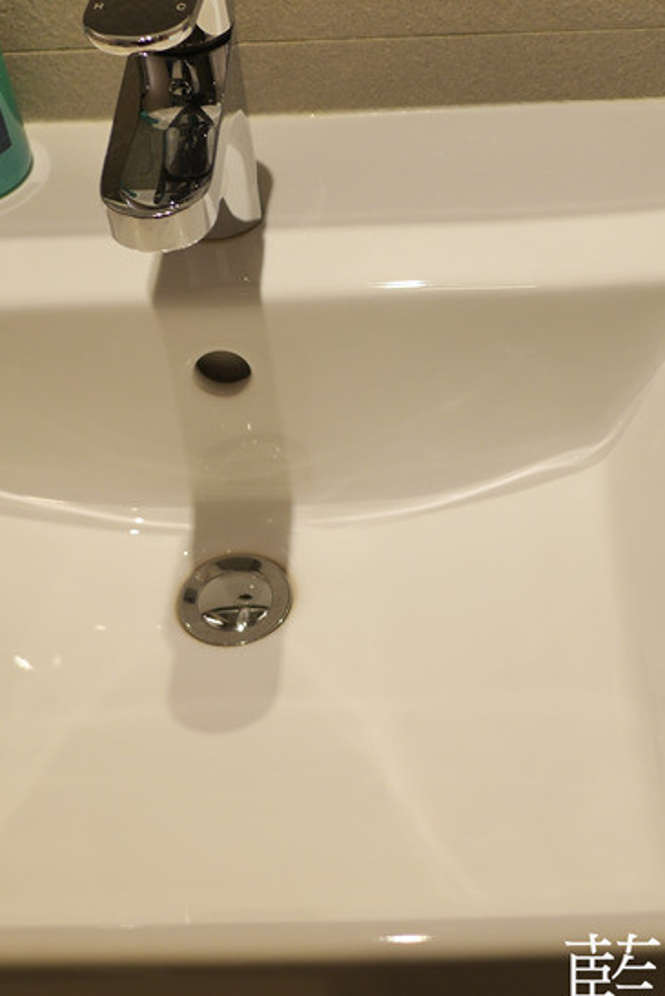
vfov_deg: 34.9
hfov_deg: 23.7
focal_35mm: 57
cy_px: 393
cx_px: 419
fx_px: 1578
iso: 200
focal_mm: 15
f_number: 2
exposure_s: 1/160
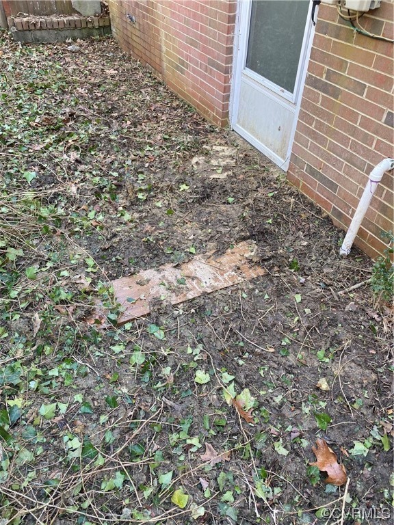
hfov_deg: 53.1
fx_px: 395
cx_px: 197
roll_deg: -2.3
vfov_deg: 67.3
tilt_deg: -40.2
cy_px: 262
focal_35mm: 26
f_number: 1.8
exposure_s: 1/121
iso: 100
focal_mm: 4.25
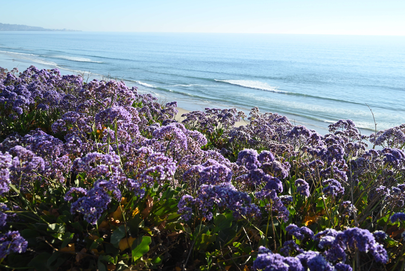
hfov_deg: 51.9
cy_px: 136
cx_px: 202
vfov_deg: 36.0
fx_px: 416
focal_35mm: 37
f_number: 8
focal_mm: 37
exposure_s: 1/250
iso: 100
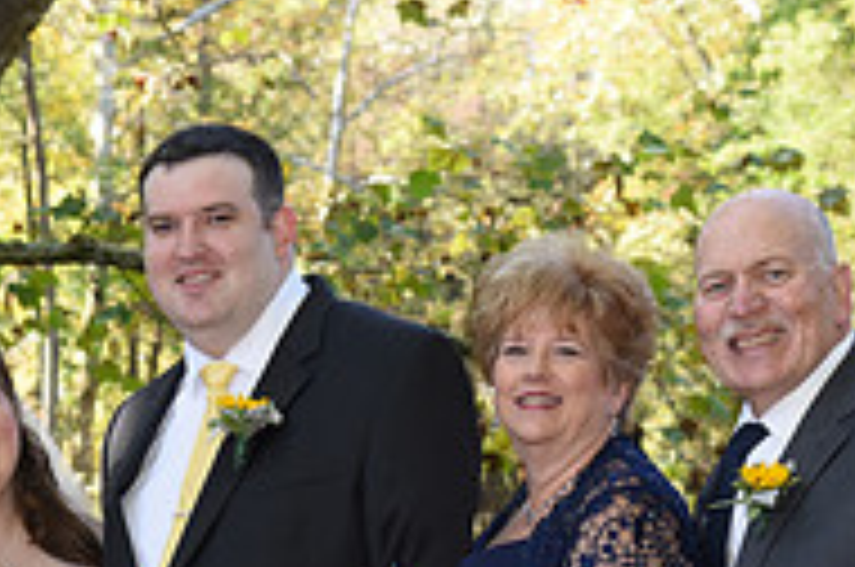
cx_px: 68
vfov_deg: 8.7
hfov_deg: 13.3
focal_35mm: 153
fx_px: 3628
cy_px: 857
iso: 640
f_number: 5.6
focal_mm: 50
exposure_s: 1/200
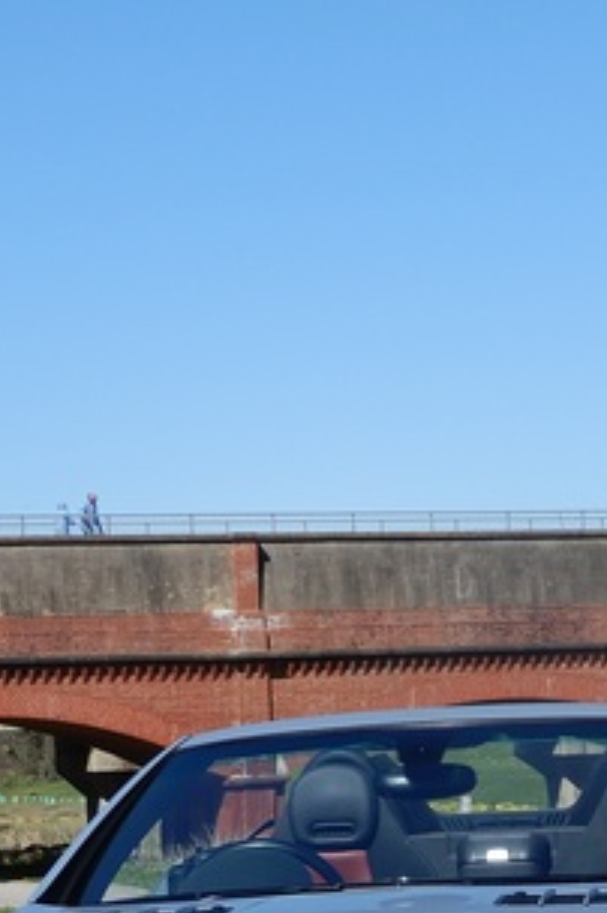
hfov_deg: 9.9
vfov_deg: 14.8
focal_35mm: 137
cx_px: 679
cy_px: 886
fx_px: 3473
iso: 80
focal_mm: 8.9
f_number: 4
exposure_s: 1/800
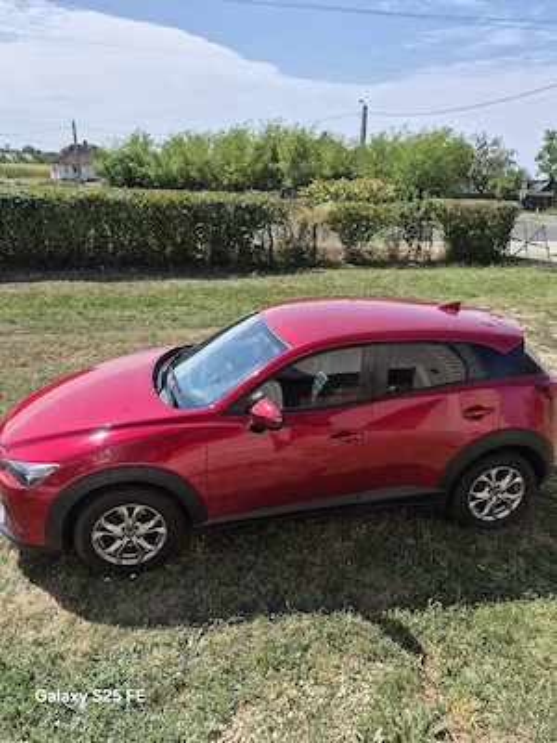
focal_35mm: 23
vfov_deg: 73.9
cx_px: 278
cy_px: 372
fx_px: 493
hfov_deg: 58.9
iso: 80
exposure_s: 1/10000
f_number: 1.8
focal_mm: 5.4
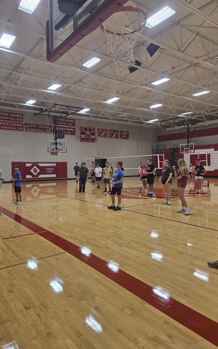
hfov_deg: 49.3
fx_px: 238
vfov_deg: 72.5
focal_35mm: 25
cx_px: 110
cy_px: 170
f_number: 1.8
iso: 50
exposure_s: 1/120
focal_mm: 5.4
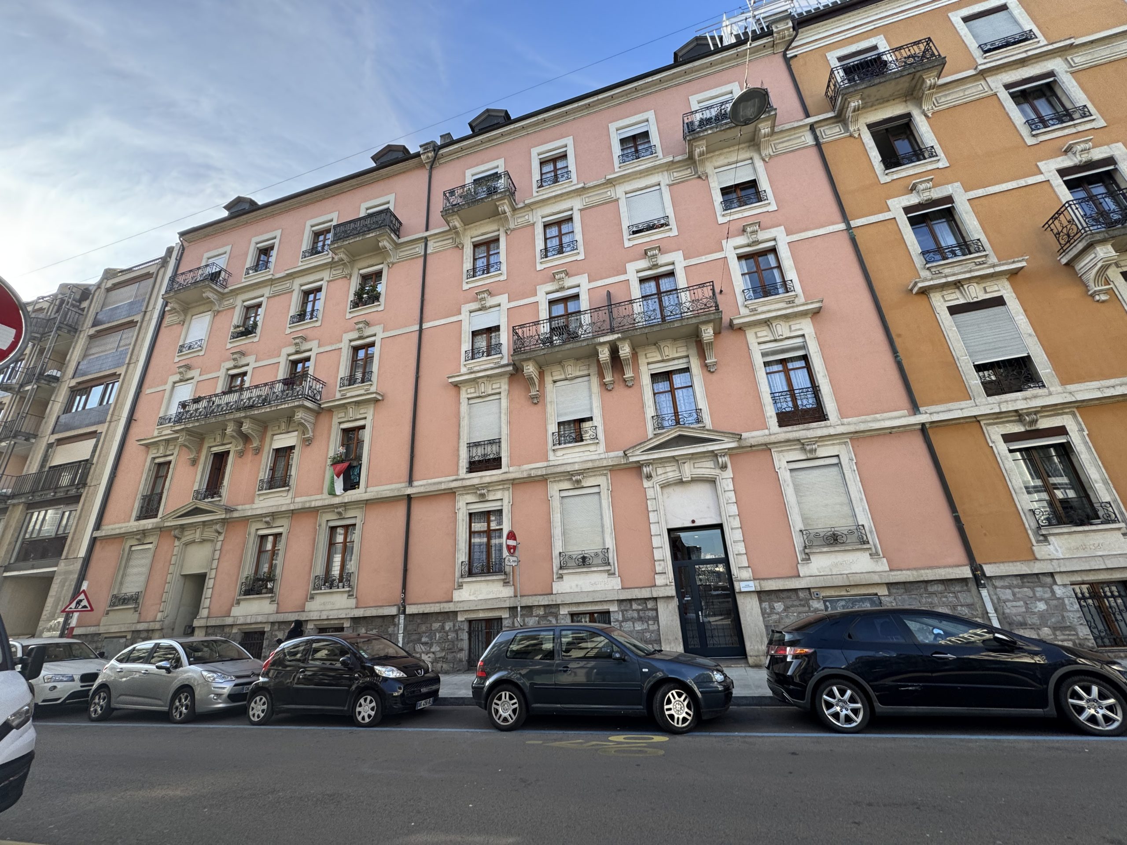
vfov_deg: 85.7
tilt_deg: +21.4
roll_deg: +2.4
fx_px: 456
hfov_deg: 102.1
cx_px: 564
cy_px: 422
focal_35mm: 14
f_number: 2.2
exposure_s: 1/354
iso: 40
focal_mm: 2.22
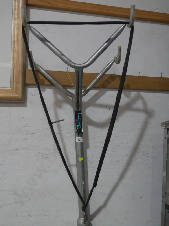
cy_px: 113
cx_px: 84
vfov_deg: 51.4
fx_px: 234
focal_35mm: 36
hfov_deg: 39.7
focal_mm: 18
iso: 800
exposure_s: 1/60
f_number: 4
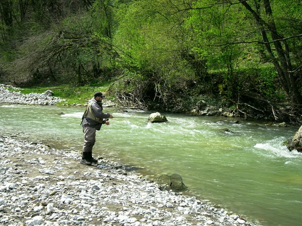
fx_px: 462
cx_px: 151
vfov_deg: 27.5
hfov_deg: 36.2
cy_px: 113
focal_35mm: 53
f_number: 4.1
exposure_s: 1/534
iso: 80
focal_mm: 9.4
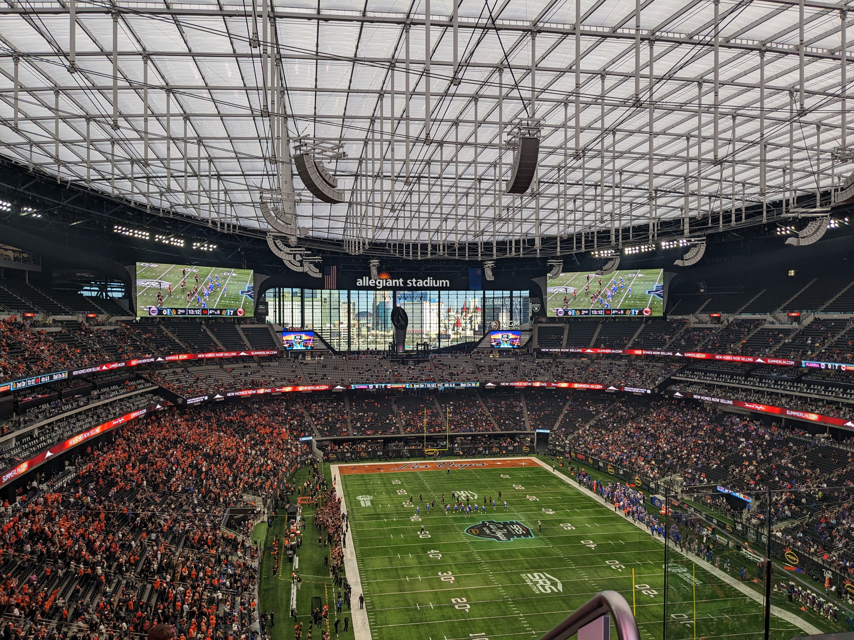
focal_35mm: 27
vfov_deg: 51.4
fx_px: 666
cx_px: 427
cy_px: 320
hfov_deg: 65.3
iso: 50
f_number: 1.73
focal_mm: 4.38
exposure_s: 1/418
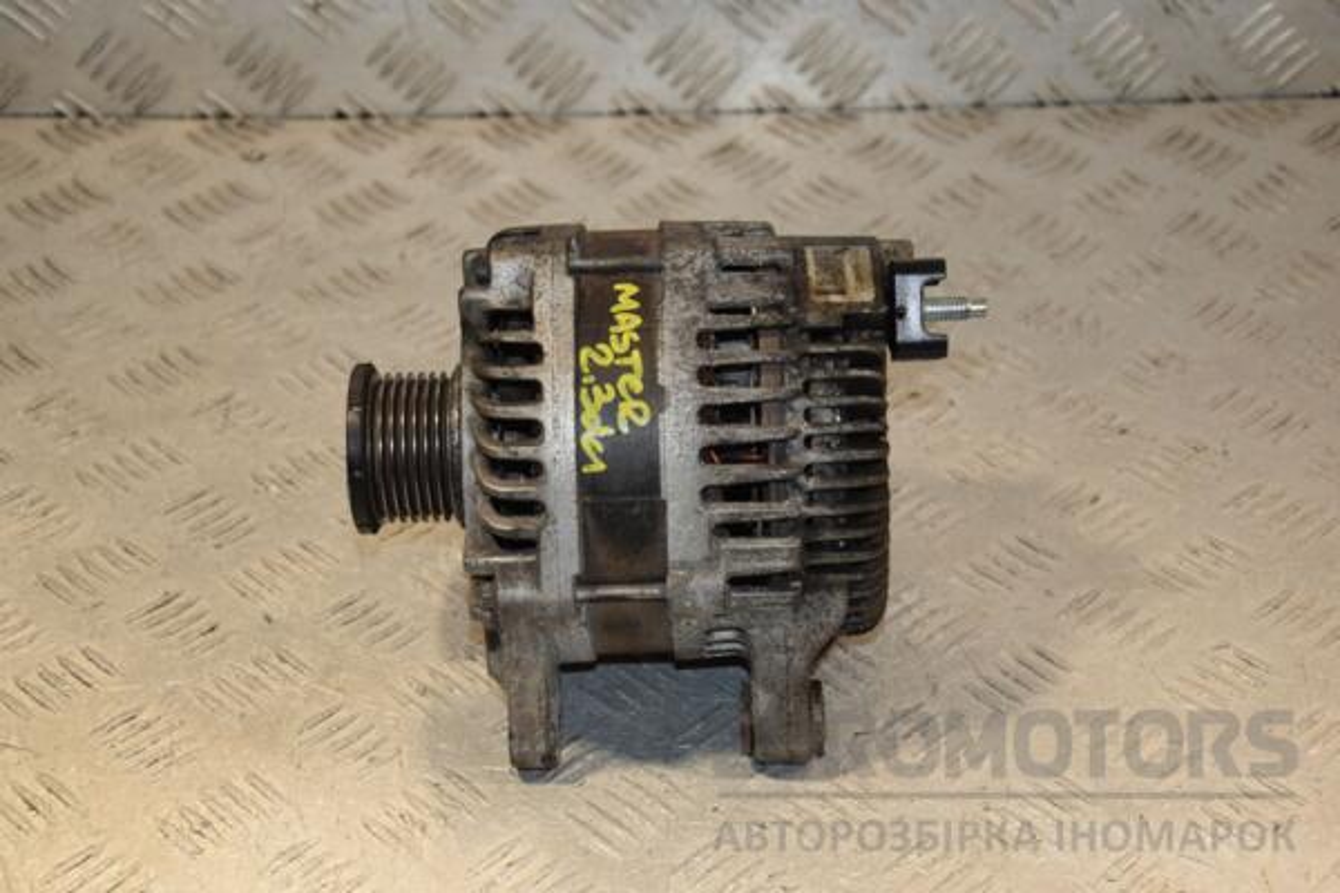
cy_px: 446
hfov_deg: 27.0
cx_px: 670
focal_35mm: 75
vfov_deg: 18.2
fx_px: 2791
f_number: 5.6
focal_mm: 50
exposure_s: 1/200
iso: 800
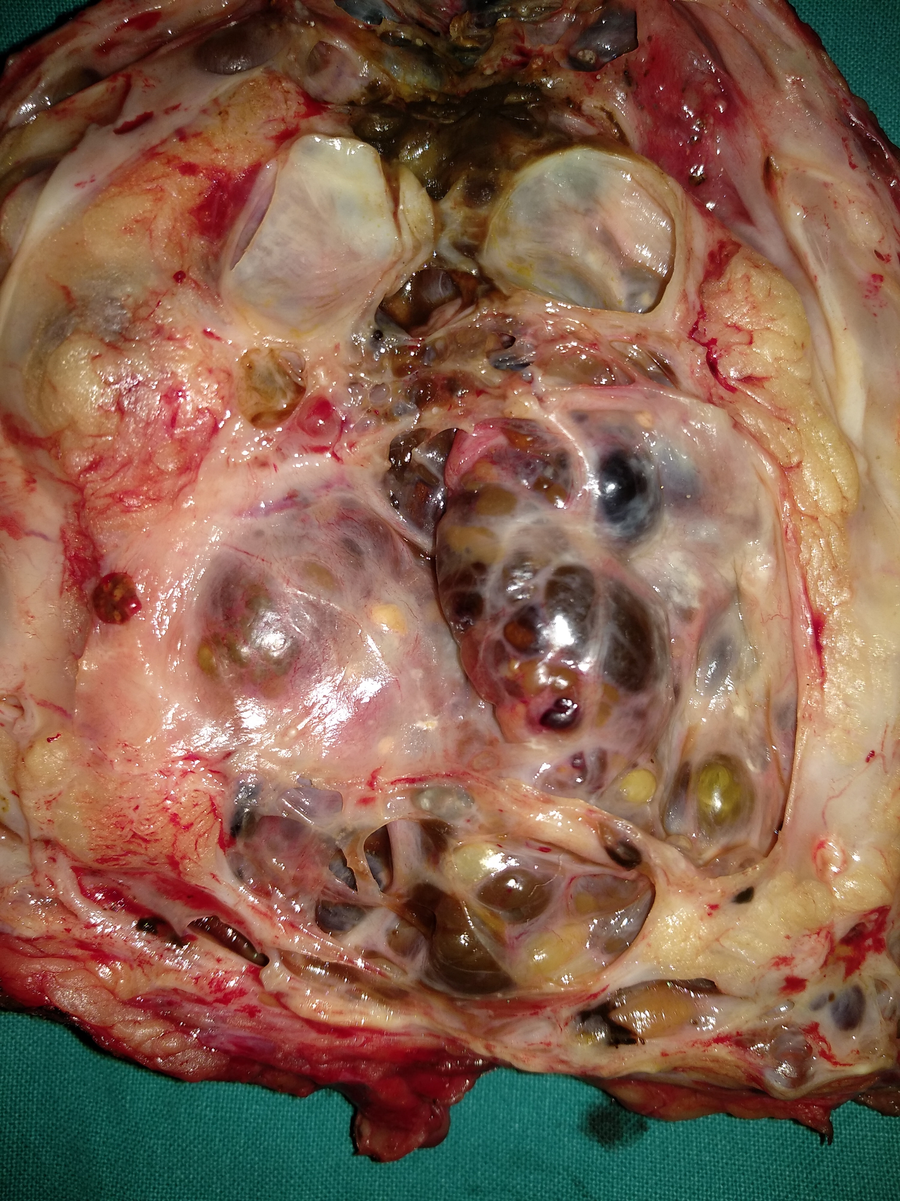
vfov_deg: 76.4
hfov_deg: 61.1
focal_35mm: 22
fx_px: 763
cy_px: 600
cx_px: 450
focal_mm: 3.81
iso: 100
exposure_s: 1/100
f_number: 2.2
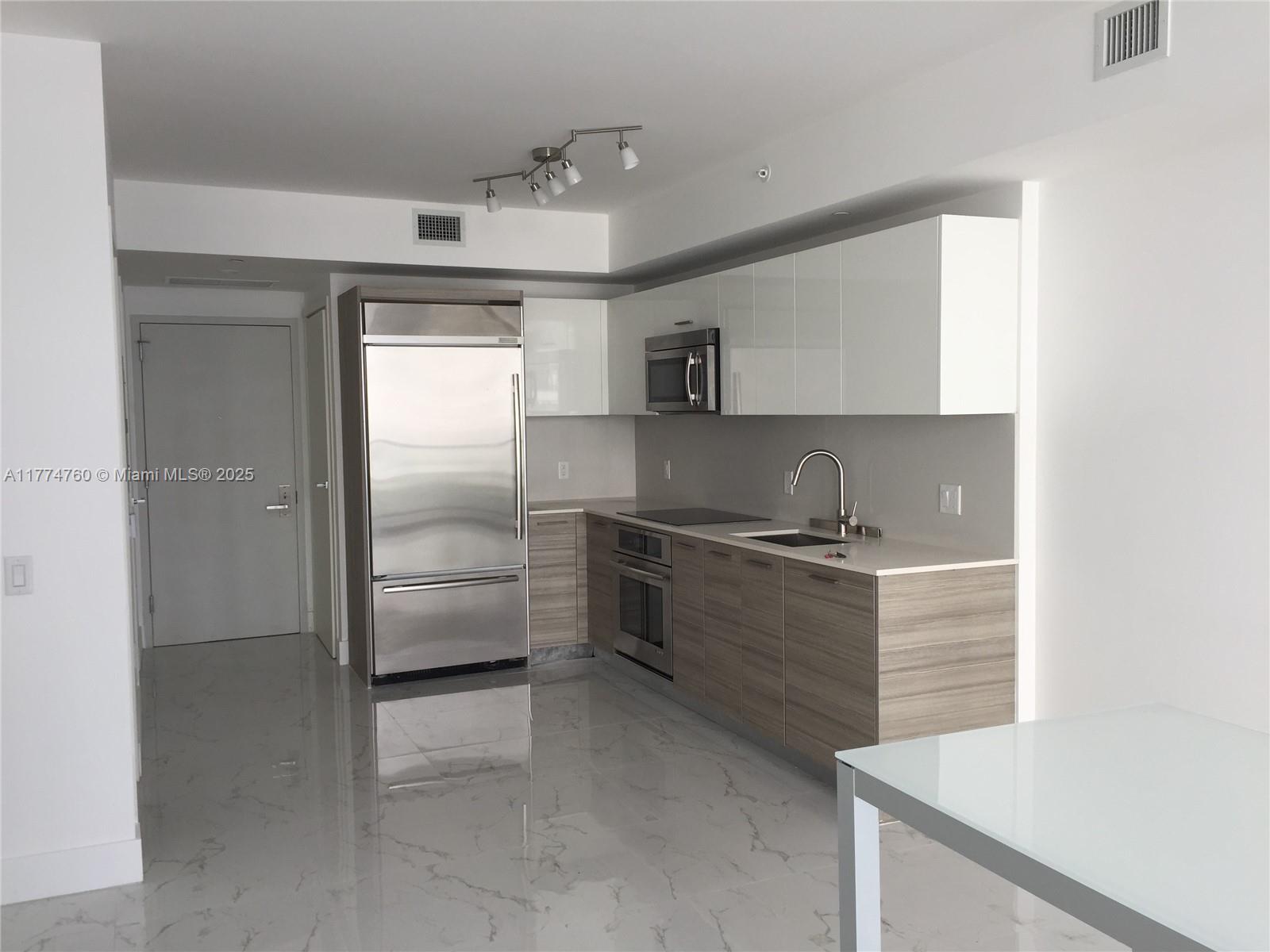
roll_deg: +0.6
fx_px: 1064
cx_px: 635
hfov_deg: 61.7
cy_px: 476
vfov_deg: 48.2
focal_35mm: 29
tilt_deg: -4.0
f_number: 2.2
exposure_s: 1/60
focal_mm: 4.15
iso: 32
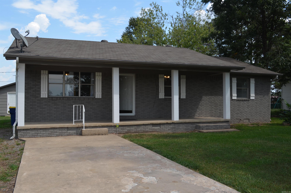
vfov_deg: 36.7
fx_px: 290
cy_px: 96
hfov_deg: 53.2
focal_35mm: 36
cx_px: 146
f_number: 8
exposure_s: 1/250
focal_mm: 24
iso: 160
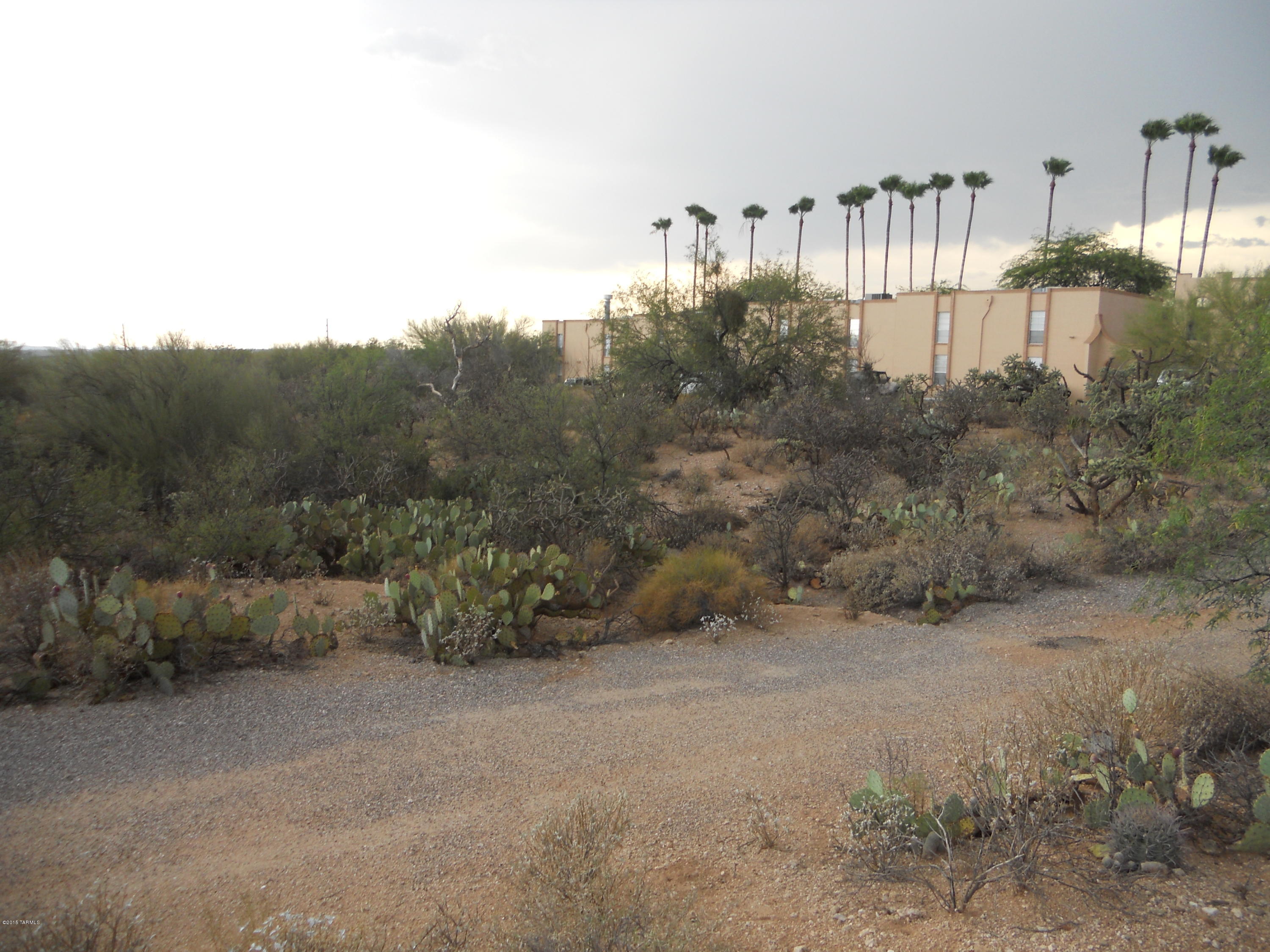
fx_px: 991
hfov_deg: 65.3
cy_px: 476
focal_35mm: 27
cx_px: 635
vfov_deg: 51.4
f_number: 3.2
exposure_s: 1/160
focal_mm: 4.9
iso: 80
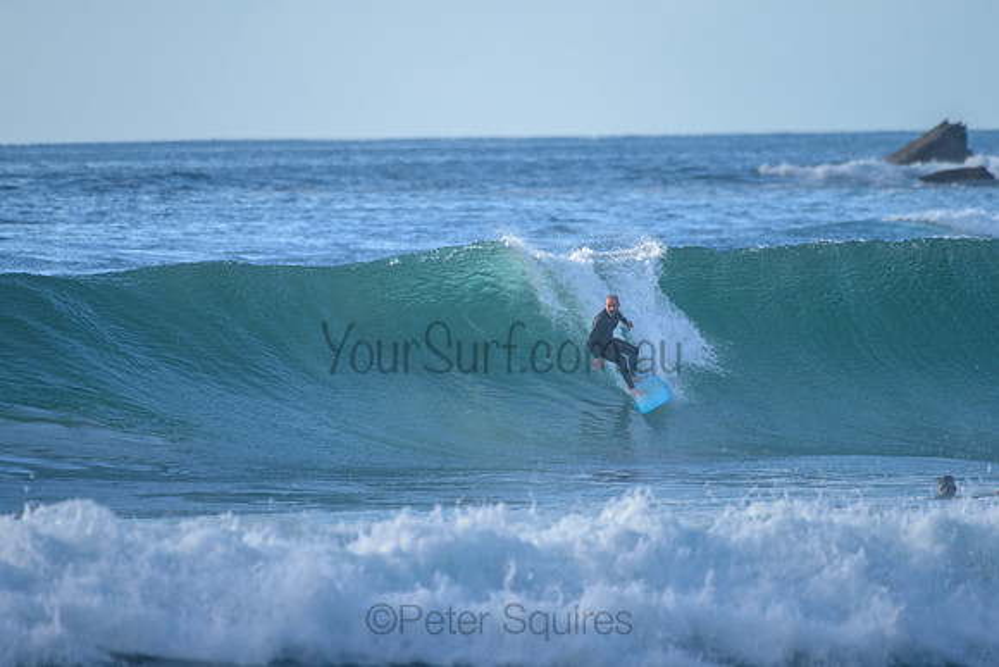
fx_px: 17024
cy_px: 297
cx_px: 513
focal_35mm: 613
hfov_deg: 3.4
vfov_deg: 2.2
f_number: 5.6
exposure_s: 1/2000
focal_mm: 500
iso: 640
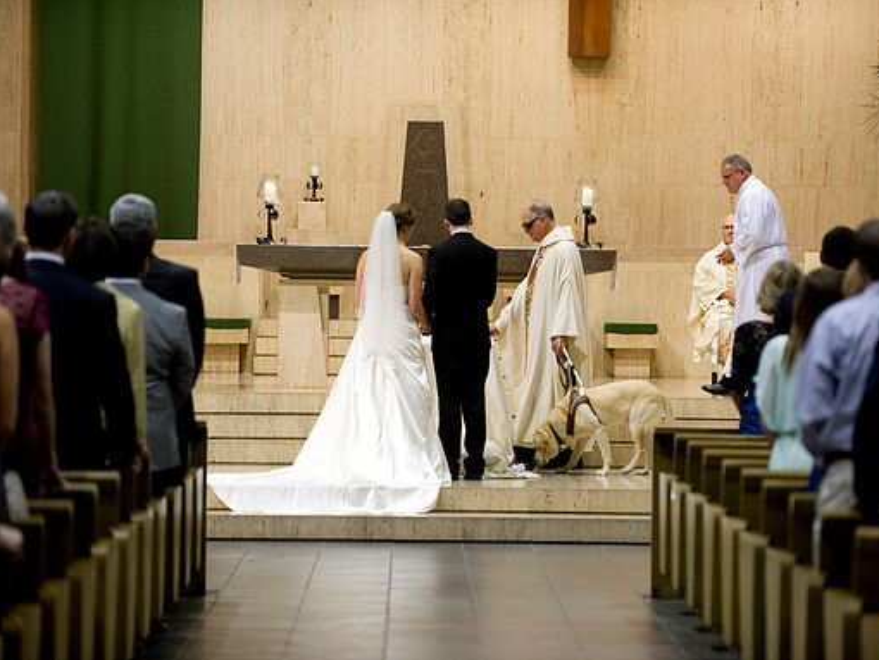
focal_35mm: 153
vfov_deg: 9.7
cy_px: 329
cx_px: 467
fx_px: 3887
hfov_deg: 12.9
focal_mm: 140
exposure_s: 1/100
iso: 1250
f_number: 2.8
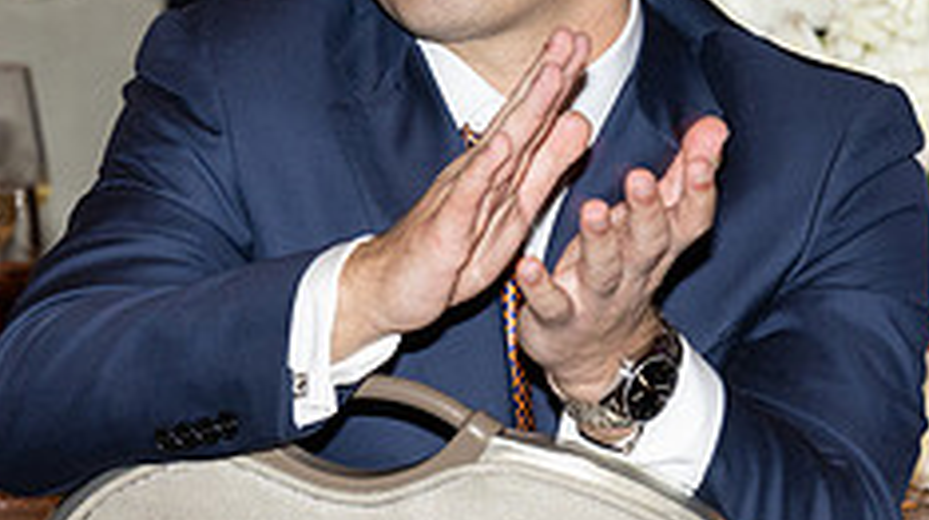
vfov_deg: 3.9
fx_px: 7677
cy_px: 105
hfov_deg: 6.9
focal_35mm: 312
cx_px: 258
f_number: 5.6
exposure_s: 1/100
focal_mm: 120
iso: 800
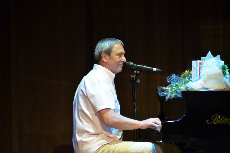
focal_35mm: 285
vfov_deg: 4.8
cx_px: 115
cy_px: 76
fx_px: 1817
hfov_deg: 7.2
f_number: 5.6
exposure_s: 1/100
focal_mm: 190
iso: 1600
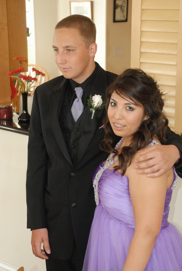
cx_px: 91
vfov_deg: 21.9
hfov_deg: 14.7
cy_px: 136
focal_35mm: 93
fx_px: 703
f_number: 5.6
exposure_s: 1/60
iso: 1600
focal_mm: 62
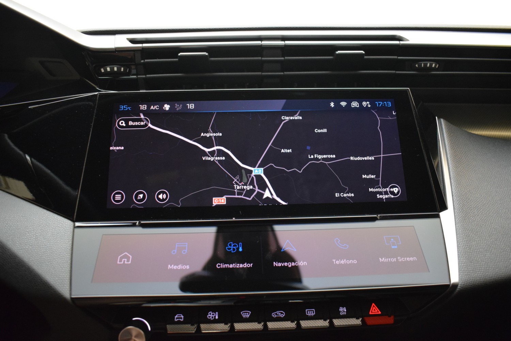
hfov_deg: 67.4
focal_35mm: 27
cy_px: 170
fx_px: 383
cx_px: 256
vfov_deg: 47.9
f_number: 3.5
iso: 2800
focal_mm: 18
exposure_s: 1/60
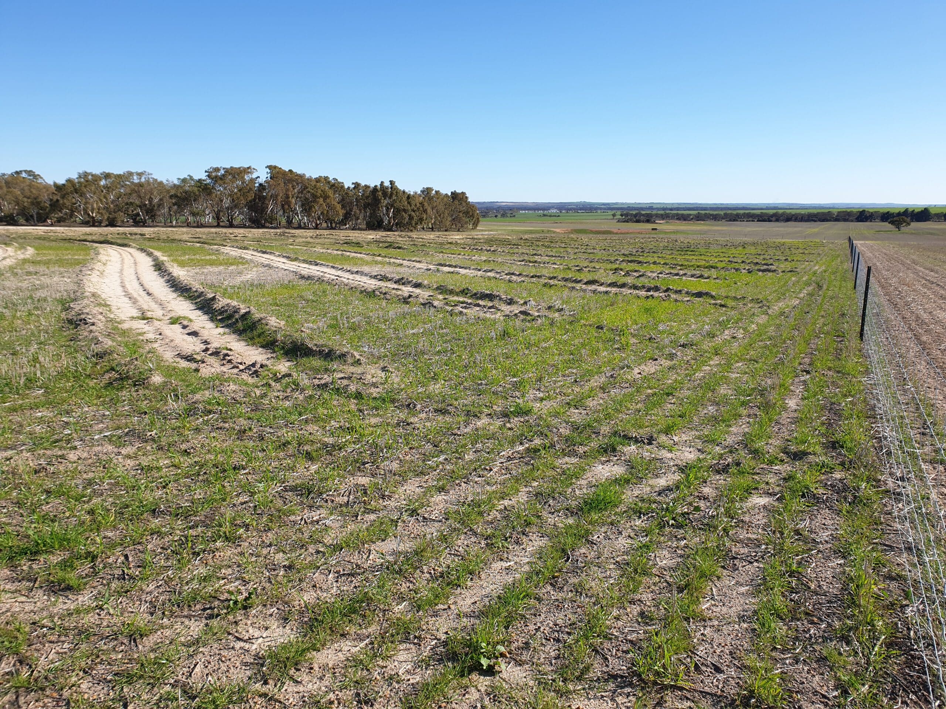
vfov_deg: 53.1
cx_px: 473
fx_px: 711
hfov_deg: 67.3
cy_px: 354
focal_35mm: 26
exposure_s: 1/1120
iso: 50
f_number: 2.4
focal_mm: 4.3
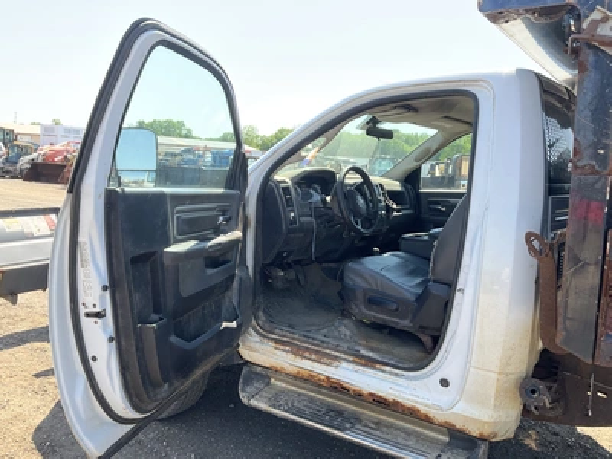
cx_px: 306
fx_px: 513
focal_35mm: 29
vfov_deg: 48.2
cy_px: 230
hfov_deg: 61.7
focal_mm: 3
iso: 25
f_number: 1.8
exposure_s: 1/529
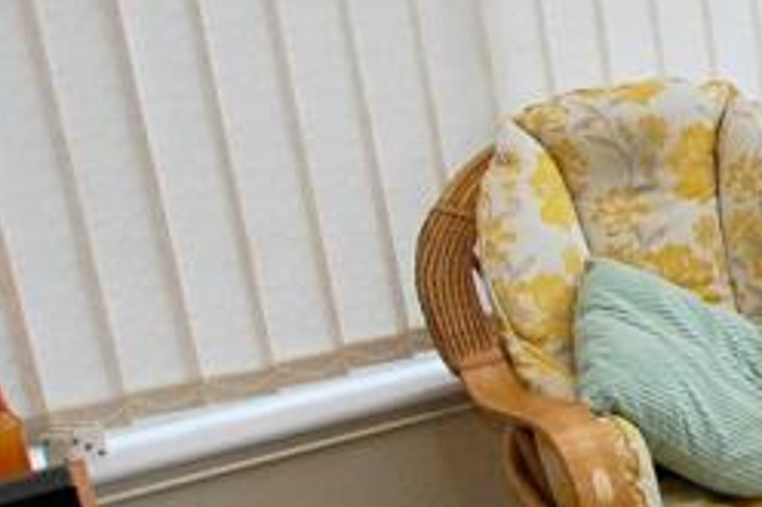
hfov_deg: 23.5
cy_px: 201
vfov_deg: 21.8
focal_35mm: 62
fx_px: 1311
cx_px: 1229
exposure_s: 1/200
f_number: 7.1
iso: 800
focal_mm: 10
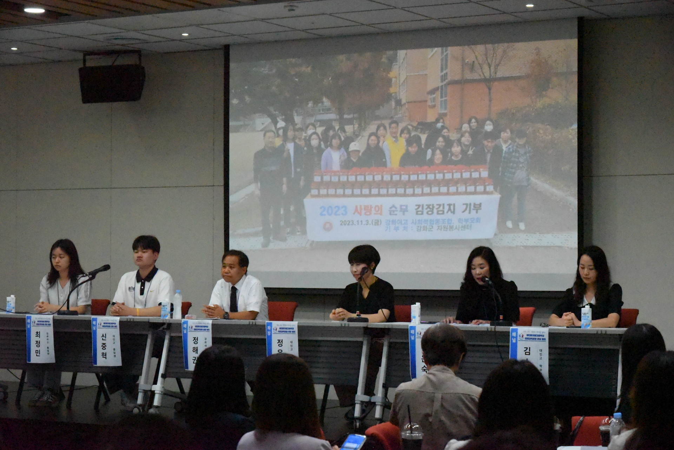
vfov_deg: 17.5
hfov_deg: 26.0
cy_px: 225
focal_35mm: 78
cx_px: 337
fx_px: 1461
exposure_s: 1/1250
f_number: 9
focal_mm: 78
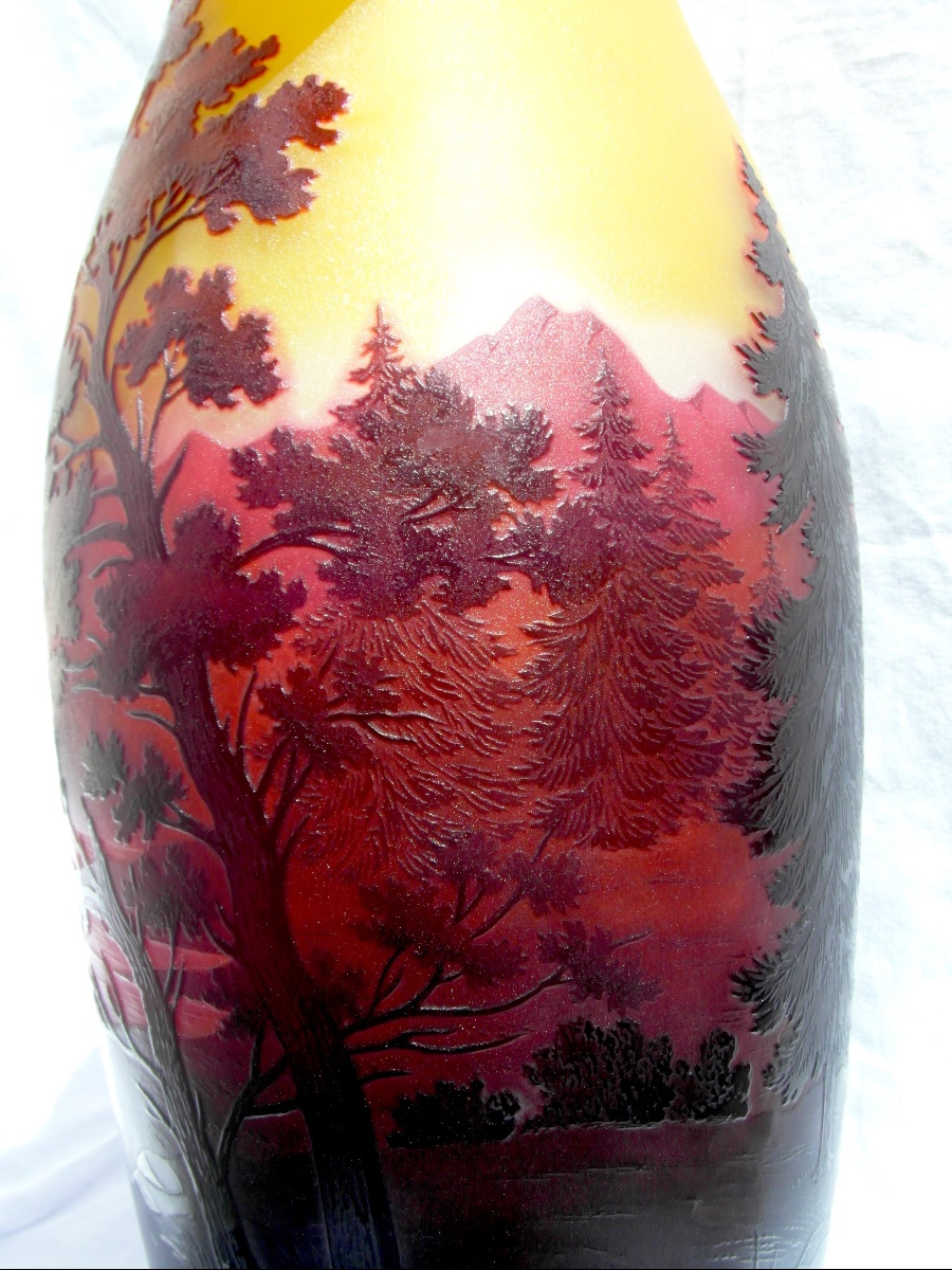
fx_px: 1173
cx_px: 476
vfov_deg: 56.8
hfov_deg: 44.2
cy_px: 635
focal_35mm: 32
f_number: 5.6
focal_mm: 5.3
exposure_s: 1/180
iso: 80
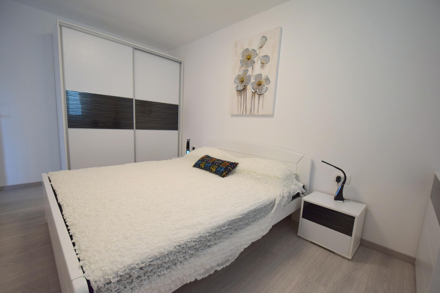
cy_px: 146
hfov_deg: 100.4
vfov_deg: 77.3
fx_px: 183
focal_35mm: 15
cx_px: 220
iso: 900
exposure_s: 1/60
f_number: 3.5
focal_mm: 10
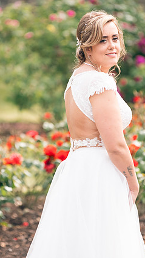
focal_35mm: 222
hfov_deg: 5.5
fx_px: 1518
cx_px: 85
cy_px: 124
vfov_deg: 9.7
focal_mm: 200
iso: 80
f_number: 3.5
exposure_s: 1/250
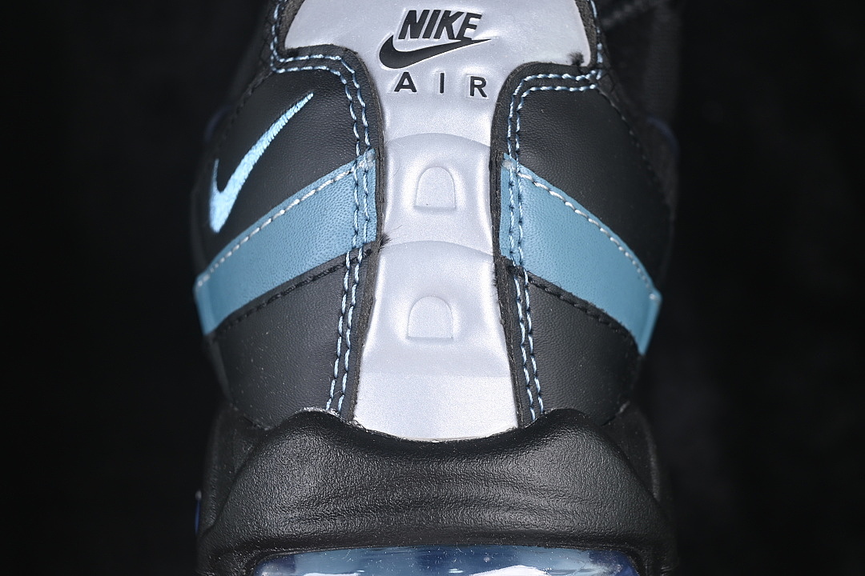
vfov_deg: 18.2
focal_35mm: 75
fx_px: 1802
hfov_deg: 27.0
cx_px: 432
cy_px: 288
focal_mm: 50
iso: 160
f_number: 6.3
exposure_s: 1/50
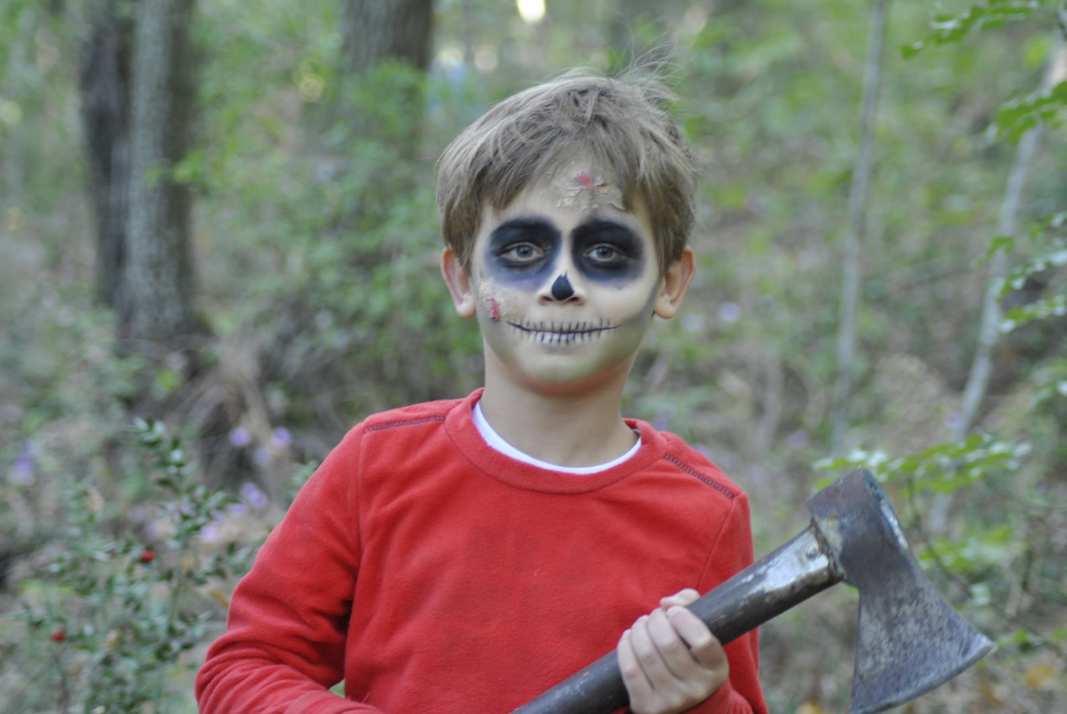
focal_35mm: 105
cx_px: 534
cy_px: 357
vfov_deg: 13.1
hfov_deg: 19.4
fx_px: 3116
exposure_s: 1/20
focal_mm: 70
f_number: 4
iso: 400
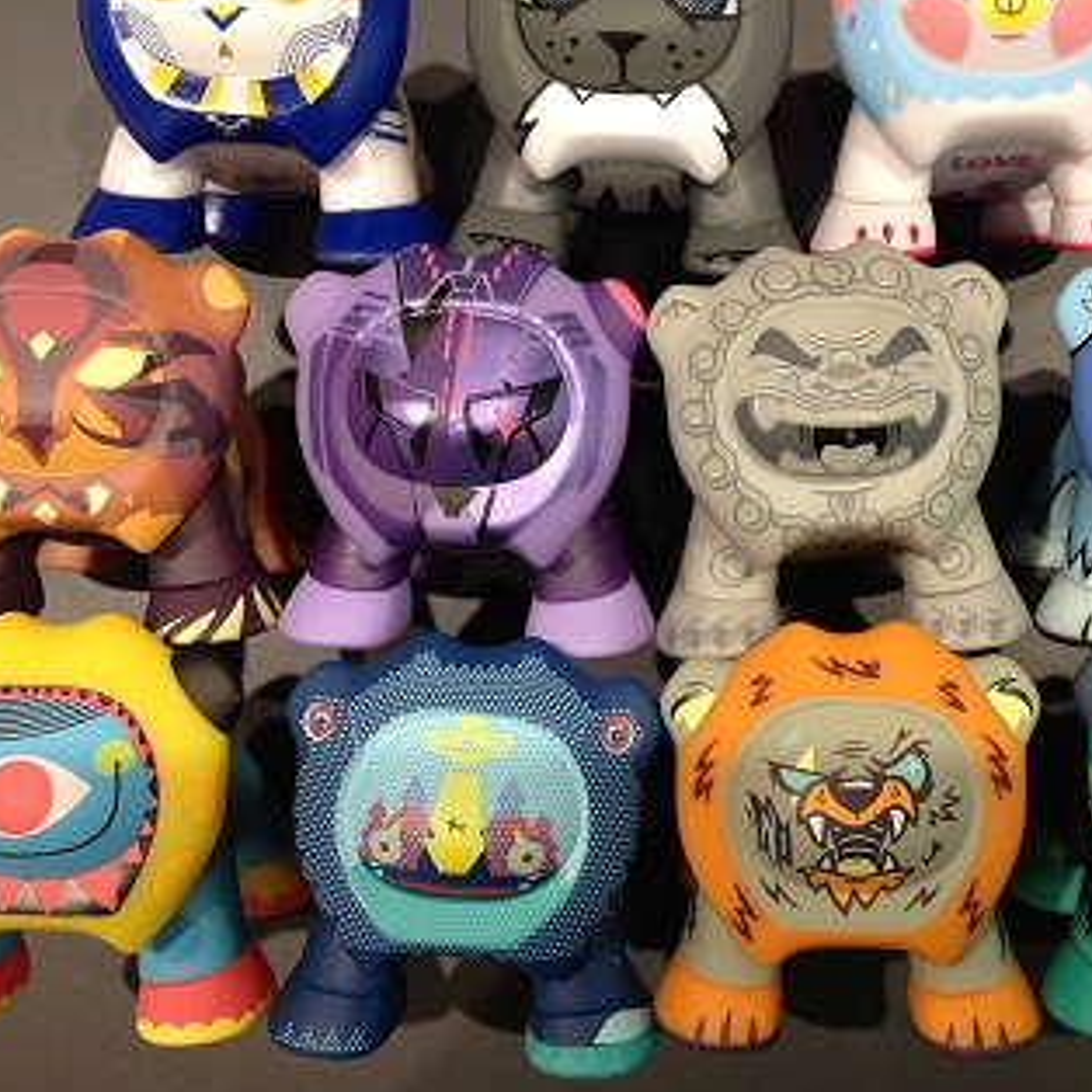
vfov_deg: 33.3
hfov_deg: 33.2
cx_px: 697
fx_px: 1820
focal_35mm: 51
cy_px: 445
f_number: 2.4
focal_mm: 4.28
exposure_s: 1/60
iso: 64
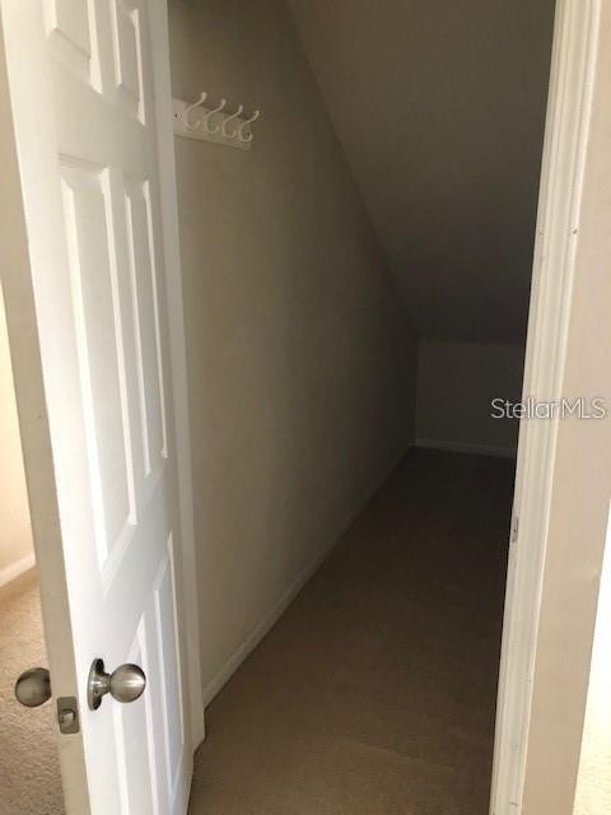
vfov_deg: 63.4
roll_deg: +0.7
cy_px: 408
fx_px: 659
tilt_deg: -17.3
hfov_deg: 49.7
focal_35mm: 28
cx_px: 306
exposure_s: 1/11
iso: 100
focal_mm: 3.99
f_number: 1.8
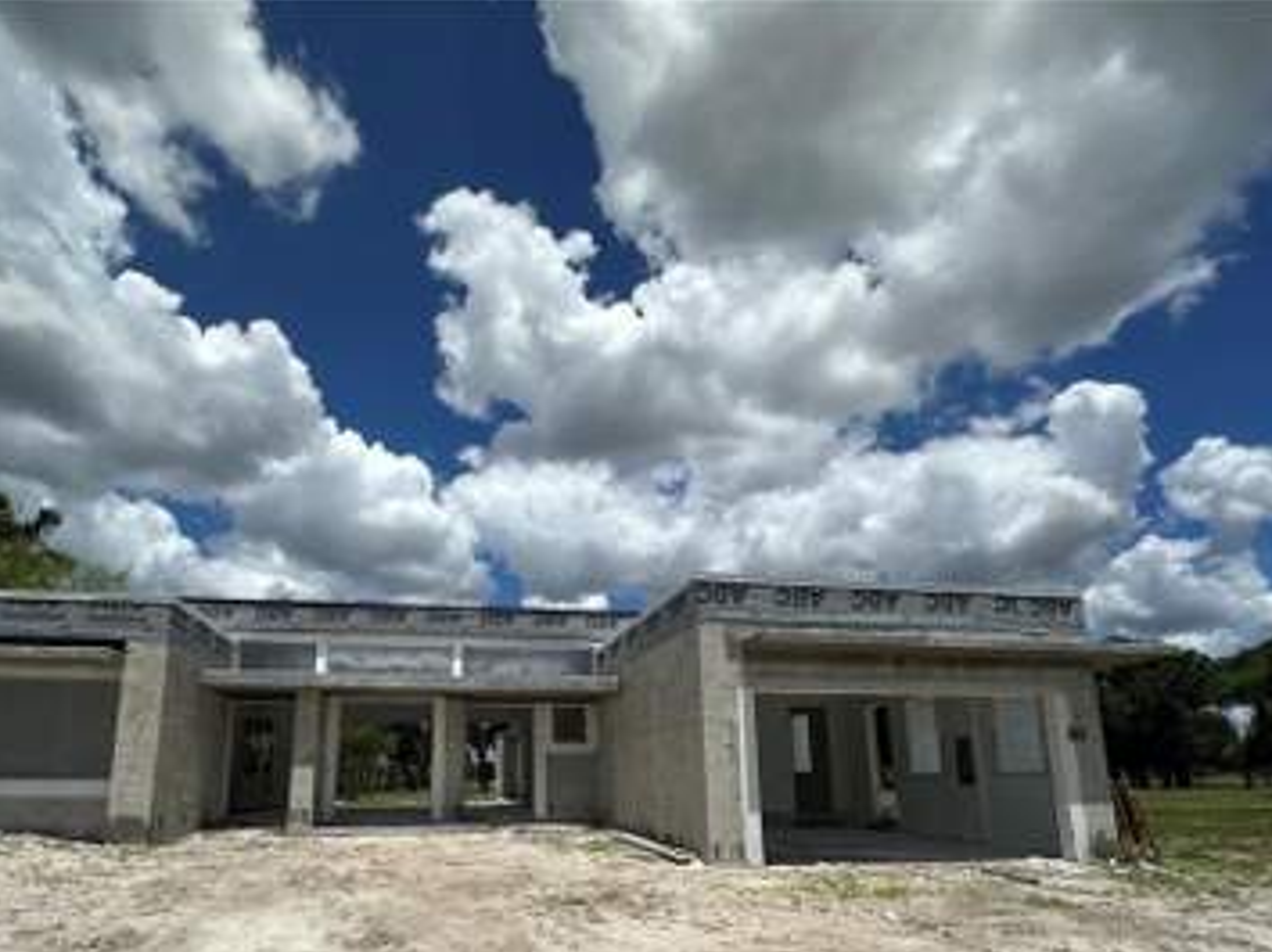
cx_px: 532
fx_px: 698
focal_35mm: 19
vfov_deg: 66.6
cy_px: 643
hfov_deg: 84.0
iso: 50
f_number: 2.2
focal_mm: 2.22
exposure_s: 1/5291
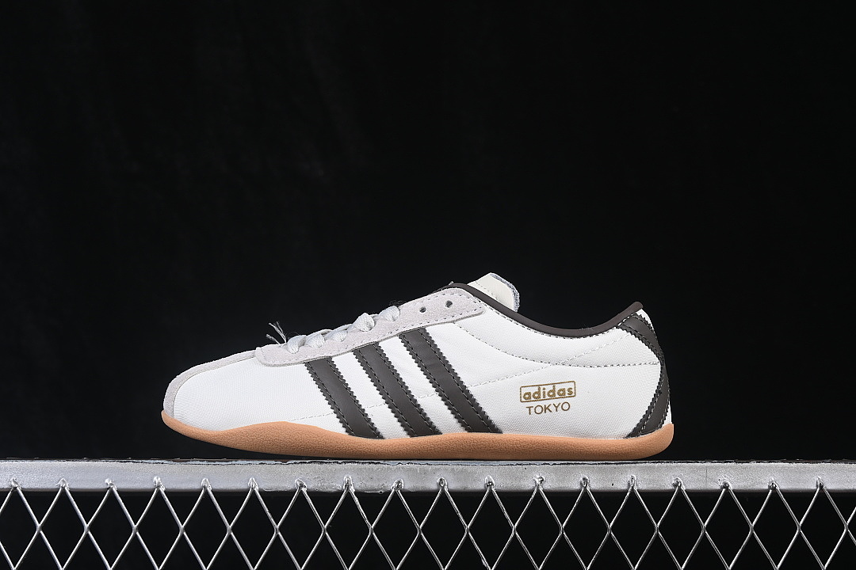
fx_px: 1783
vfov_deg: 18.2
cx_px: 428
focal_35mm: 75
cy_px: 285
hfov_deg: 27.0
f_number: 8
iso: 160
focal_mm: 50
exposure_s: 1/80
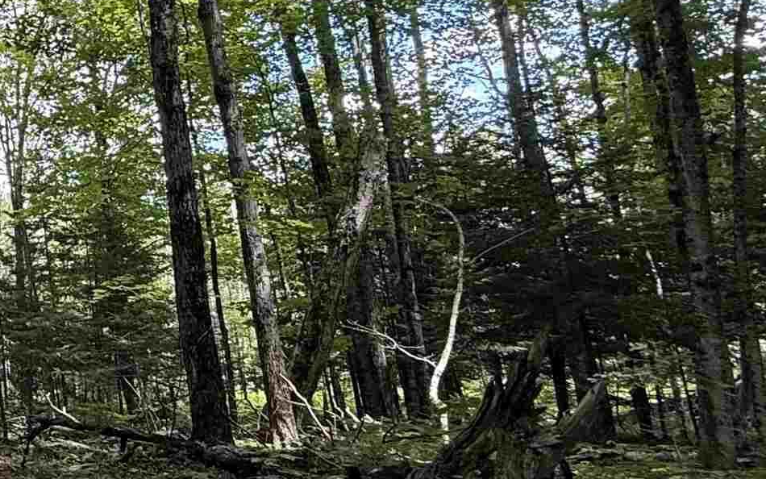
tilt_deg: +12.9
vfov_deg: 26.6
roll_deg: +2.1
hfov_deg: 30.5
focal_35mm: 48
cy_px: 131
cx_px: -285
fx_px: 1002
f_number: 2.2
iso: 64
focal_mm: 2.22
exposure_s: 1/115
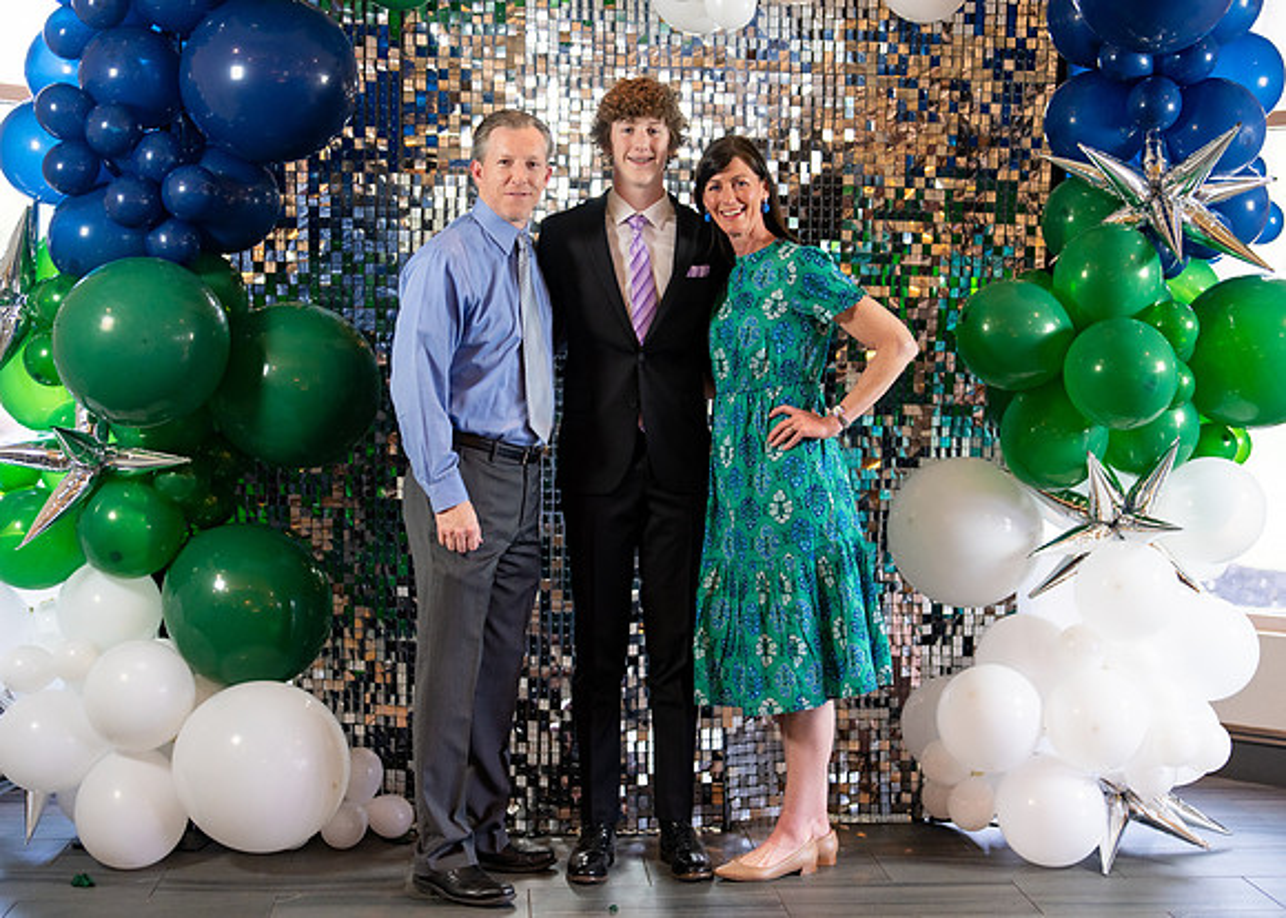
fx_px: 1976
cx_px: 705
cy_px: 462
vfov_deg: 26.2
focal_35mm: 54
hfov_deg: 36.0
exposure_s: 1/320
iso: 800
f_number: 1.2
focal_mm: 50
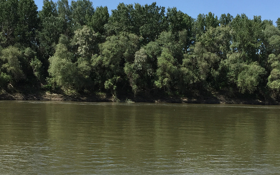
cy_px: 120
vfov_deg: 23.4
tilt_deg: -6.1
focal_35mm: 55
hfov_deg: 36.9
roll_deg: -1.7
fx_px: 420
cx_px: 143
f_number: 2.2
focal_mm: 4.15
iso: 32
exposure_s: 1/1721
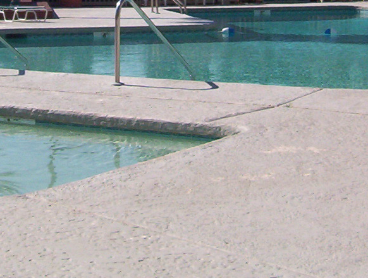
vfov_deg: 14.0
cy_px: -111
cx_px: 112
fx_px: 1076
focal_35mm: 101
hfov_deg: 19.3
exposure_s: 1/1225
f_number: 5.24
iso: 100
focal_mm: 5.54
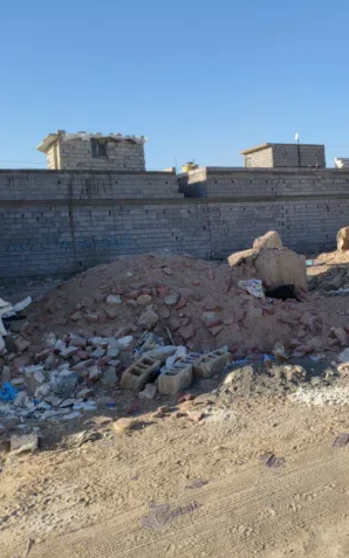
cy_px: 280
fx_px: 563
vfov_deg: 52.8
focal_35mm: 37
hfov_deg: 33.5
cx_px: 275
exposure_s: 1/2156
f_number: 1.5
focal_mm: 4.94
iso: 80
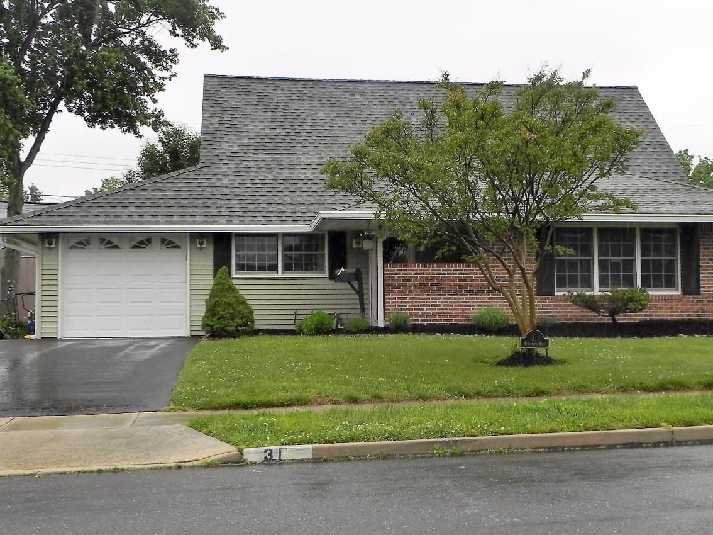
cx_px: 411
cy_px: 247
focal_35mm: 47
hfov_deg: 40.3
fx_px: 968
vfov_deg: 30.9
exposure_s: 1/136
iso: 160
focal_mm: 6.6
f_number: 4.5
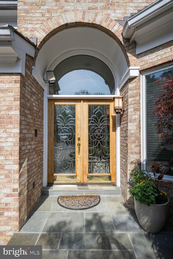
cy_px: 130
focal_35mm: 20
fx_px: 144
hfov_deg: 61.9
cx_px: 86
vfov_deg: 84.0
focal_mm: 20
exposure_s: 1/400
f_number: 9
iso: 200
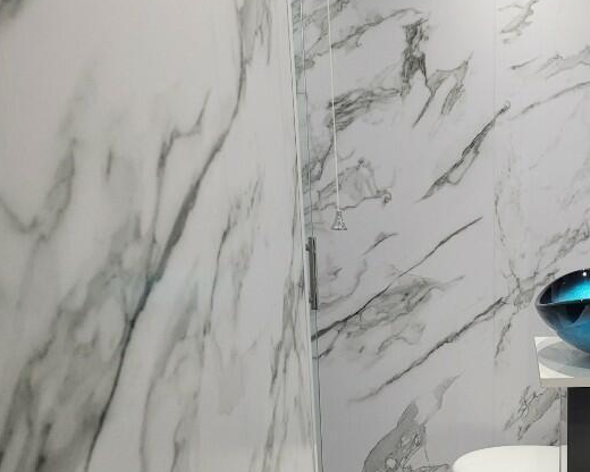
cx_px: 565
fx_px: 873
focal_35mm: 50
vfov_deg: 29.3
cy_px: 404
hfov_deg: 34.5
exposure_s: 1/100
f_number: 1.8
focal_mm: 5.4
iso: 200
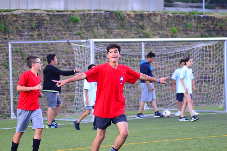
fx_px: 1181
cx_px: 114
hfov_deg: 11.0
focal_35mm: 188
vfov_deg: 7.3
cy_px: 76
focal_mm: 125
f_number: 4.2
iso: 800
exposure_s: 1/250
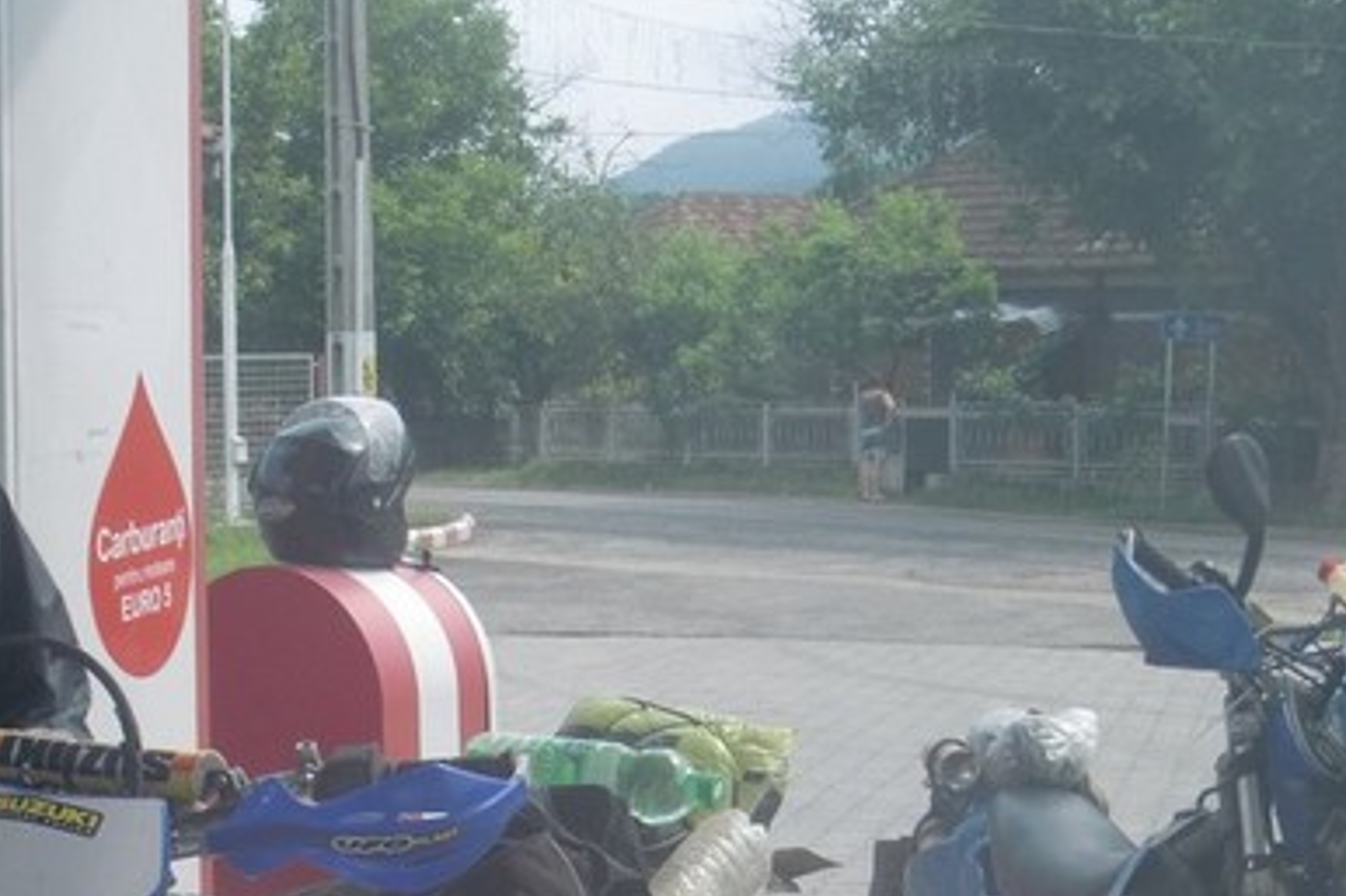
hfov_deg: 24.8
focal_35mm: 82
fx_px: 3064
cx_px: 579
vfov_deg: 16.2
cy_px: 966
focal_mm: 6.66
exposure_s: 1/200
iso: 64
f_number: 3.9
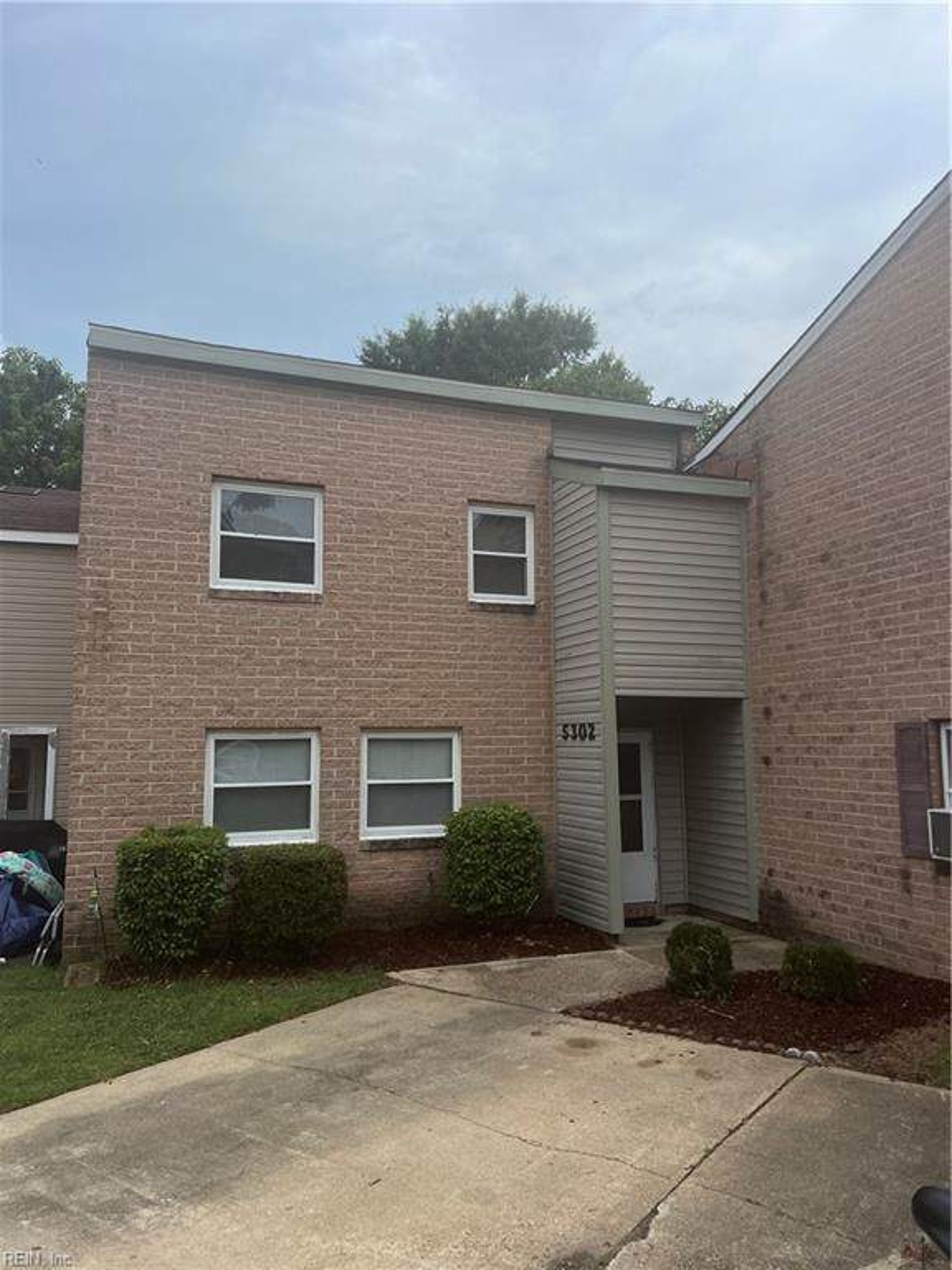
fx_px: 953
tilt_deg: +8.7
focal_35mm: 26
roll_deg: +1.1
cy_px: 635
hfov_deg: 53.1
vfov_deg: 67.3
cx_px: 476
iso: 50
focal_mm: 5.7
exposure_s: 1/5319
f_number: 1.5
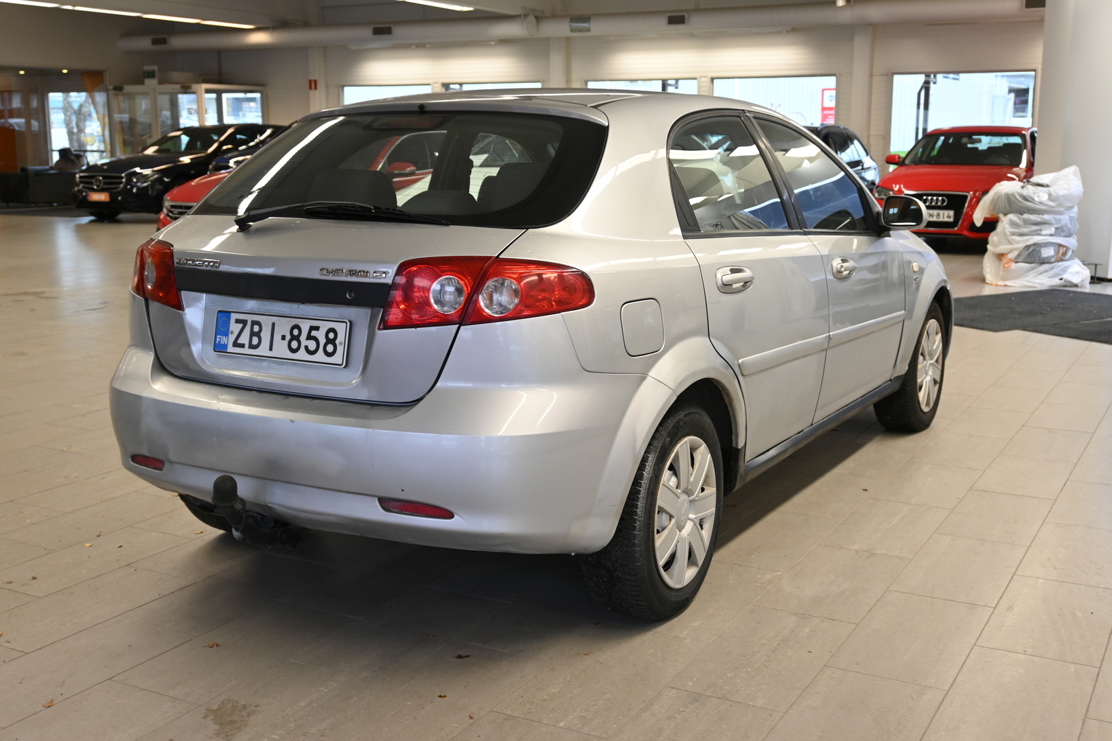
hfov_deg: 49.6
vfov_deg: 34.2
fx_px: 1205
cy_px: 370
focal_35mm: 39
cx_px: 556
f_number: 4.5
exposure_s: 1/40
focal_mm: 26
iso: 400
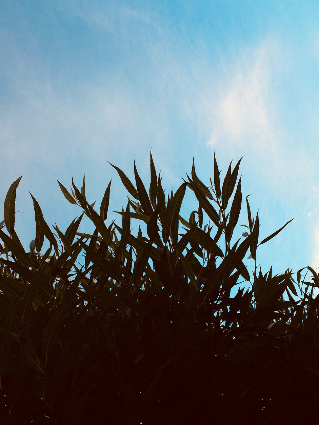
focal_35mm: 37
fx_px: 454
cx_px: 152
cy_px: 255
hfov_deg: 38.7
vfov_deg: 49.8
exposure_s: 1/210
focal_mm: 4.15
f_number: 2.2
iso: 32
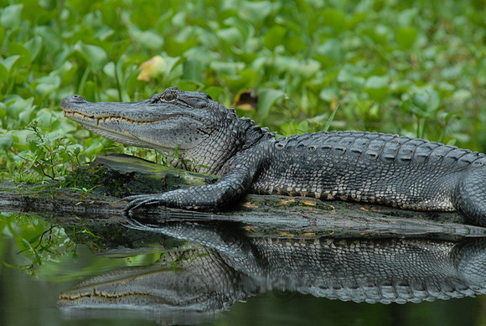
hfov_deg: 4.4
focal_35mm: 465
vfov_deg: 3.0
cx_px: 243
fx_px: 6289
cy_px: 163
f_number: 5.3
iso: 400
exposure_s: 1/250
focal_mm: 310
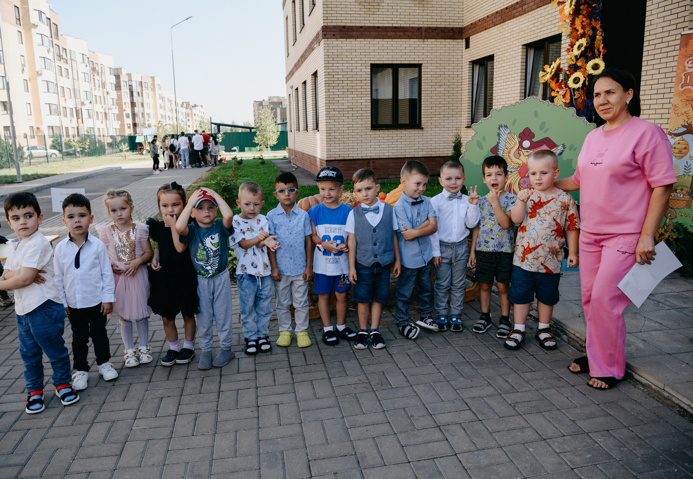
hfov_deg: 70.1
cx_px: 323
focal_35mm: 25
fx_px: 493
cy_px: 246
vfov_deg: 51.9
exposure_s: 1/160
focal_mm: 24
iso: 100
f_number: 5
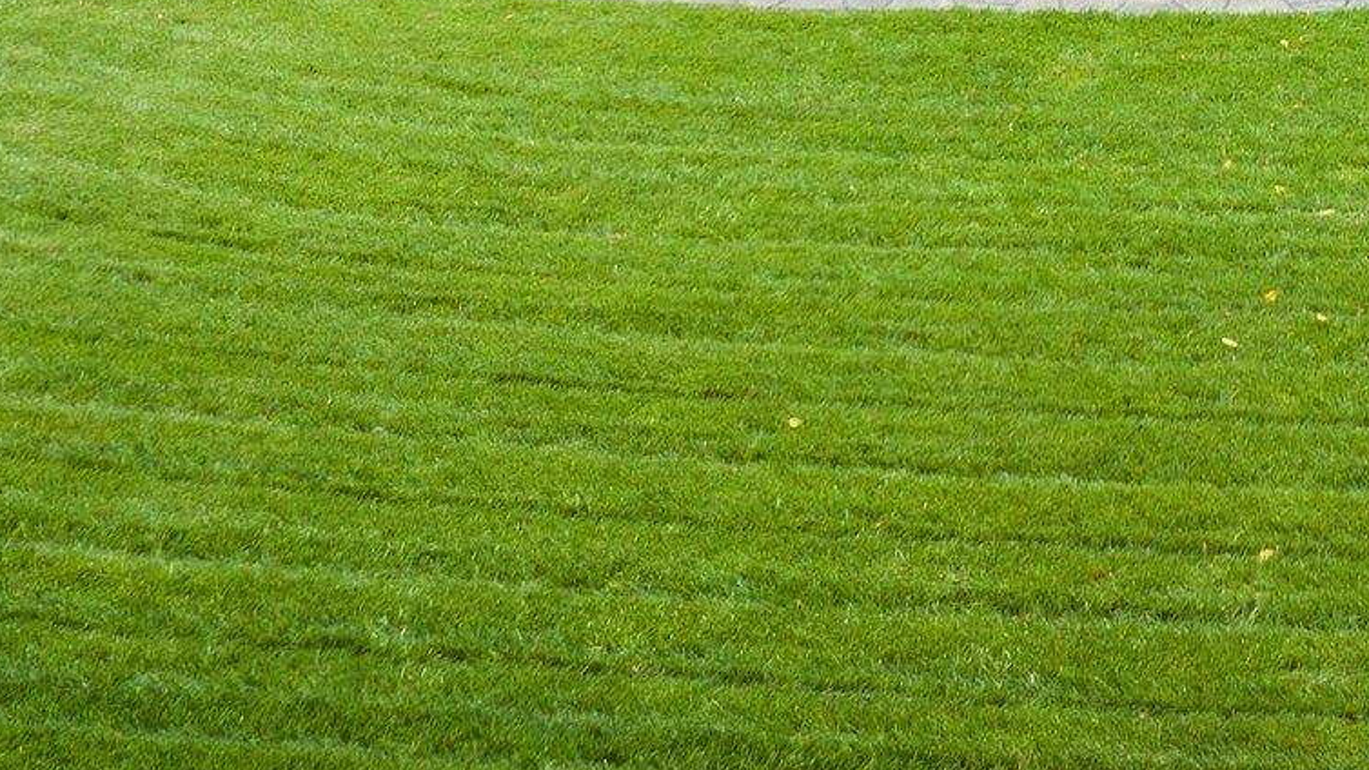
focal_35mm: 71
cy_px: -408
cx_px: 1442
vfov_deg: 15.6
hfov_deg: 27.6
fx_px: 2577
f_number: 4.5
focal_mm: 12.29
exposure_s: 1/20
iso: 100
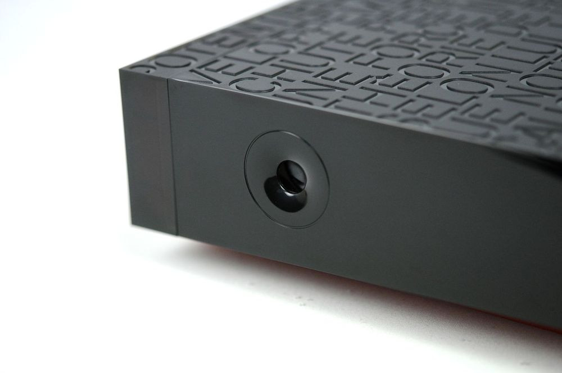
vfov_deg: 15.1
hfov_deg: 22.6
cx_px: 281
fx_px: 1403
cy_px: 186
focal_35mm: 90
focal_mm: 60
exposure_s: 1/750
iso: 800
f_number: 3
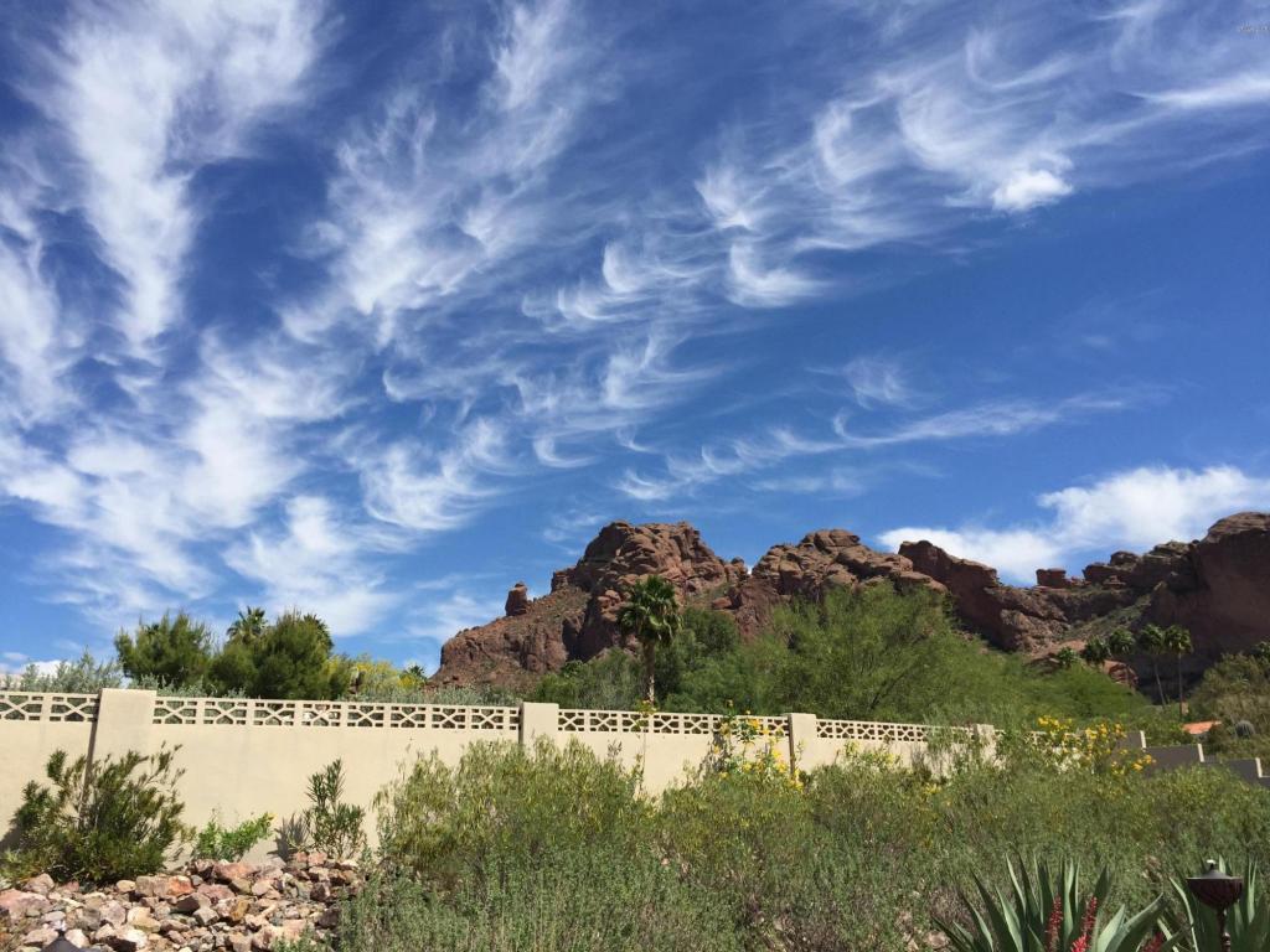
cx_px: 635
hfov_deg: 61.7
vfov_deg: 48.2
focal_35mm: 29
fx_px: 1064
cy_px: 476
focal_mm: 4.15
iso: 32
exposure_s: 1/2825
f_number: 2.2
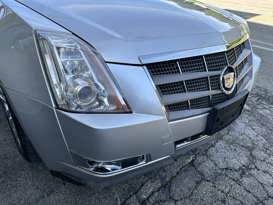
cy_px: 102
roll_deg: -0.3
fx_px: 189
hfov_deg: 71.6
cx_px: 136
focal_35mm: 24
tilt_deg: -28.4
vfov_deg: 56.8
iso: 80
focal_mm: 6.86
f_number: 1.78
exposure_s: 1/943
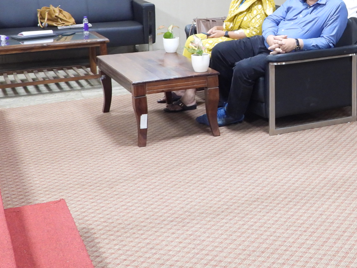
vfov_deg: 20.8
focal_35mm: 69
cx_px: 335
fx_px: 712
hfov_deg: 27.0
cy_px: 20
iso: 400
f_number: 3.2
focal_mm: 6.3
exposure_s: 1/10
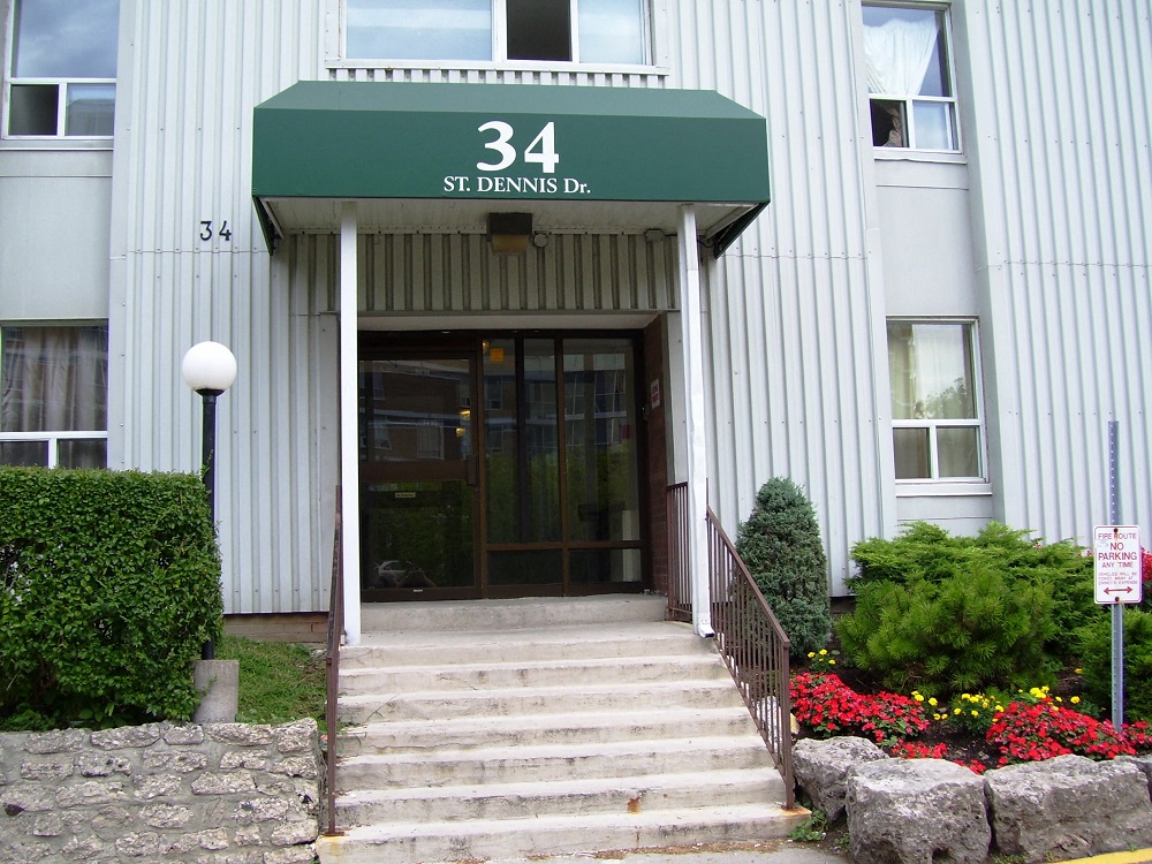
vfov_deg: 38.7
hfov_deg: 50.1
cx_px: 576
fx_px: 1231
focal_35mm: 37
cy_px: 432
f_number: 2.7
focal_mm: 6
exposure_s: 1/500
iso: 80
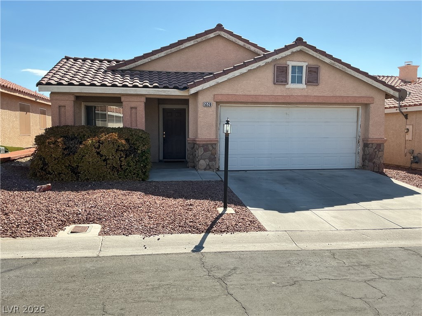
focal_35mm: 29
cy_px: 158
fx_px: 354
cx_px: 211
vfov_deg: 48.2
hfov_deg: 61.7
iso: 25
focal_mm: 3
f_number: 1.8
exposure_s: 1/1311
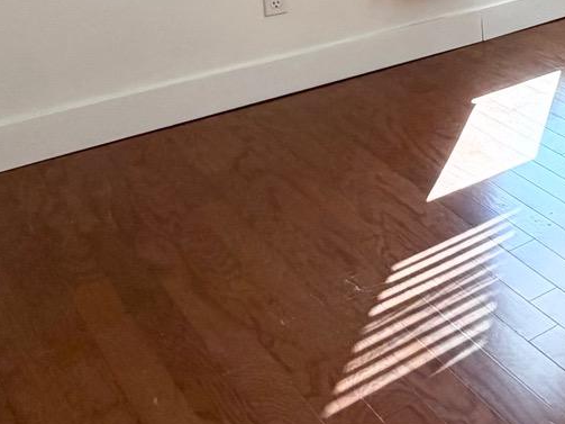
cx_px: 876
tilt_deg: -7.8
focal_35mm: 57
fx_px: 930
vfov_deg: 22.7
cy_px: -137
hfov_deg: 24.8
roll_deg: -0.4
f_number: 2.2
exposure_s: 1/120
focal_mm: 2.22
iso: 125
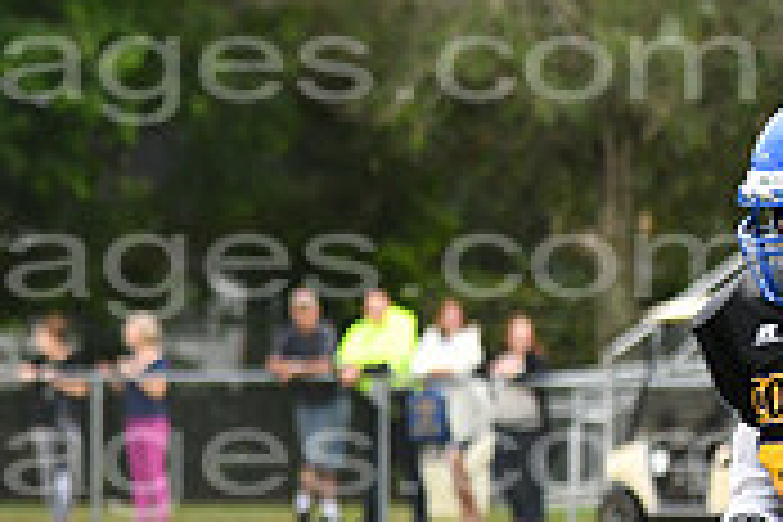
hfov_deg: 2.9
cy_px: 758
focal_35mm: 699
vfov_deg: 2.0
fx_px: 15202
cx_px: -243
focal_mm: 140
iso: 800
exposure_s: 1/1600
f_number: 3.5
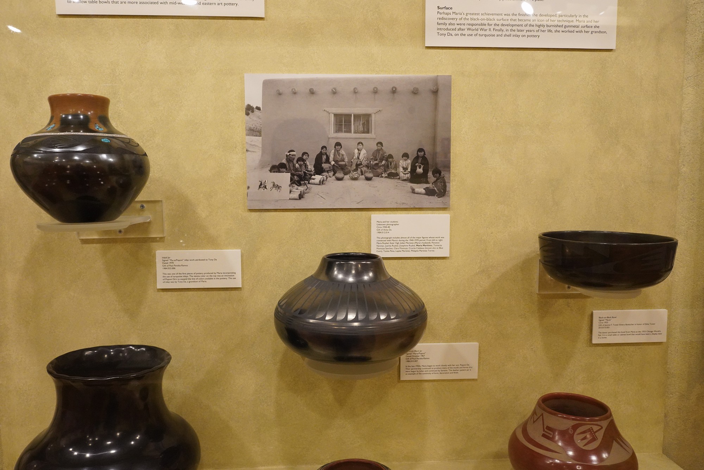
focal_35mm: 29
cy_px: 235
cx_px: 352
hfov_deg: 63.7
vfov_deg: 45.0
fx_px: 567
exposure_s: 1/100
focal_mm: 29
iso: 6400
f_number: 7.1
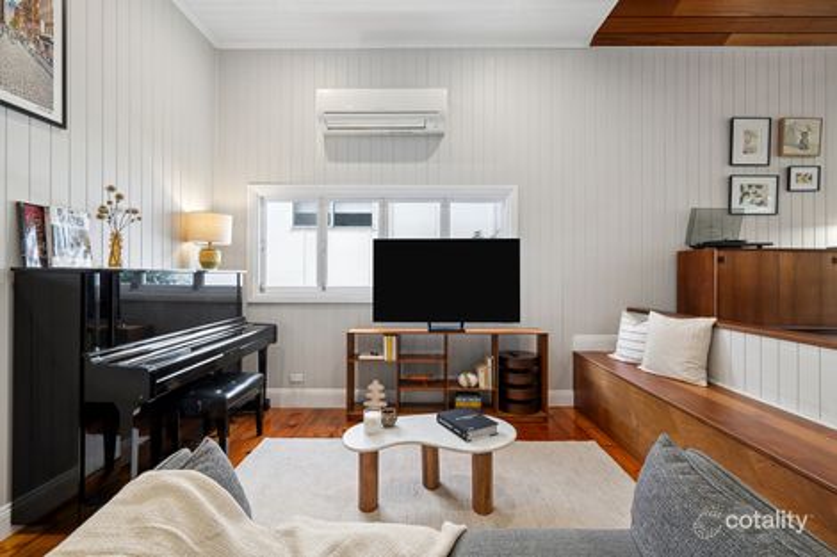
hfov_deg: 96.8
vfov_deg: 73.7
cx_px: 418
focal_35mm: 16
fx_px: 372
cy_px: 278
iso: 200
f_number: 11
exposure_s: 1/6
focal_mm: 16
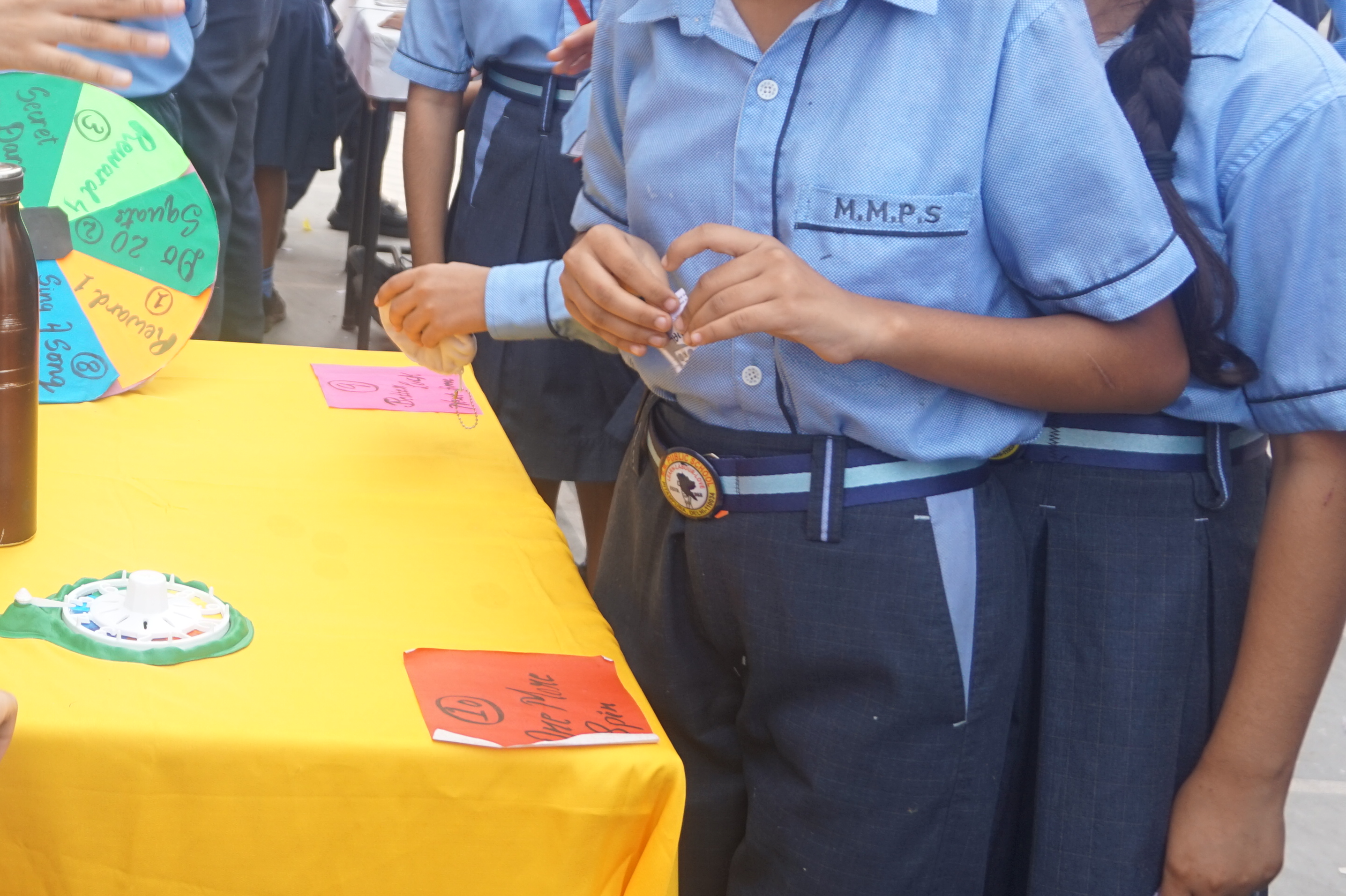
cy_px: 217
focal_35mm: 57
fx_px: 2130
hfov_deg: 32.8
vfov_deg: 23.5
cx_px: 68
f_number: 4
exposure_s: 1/160
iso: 125
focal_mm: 20
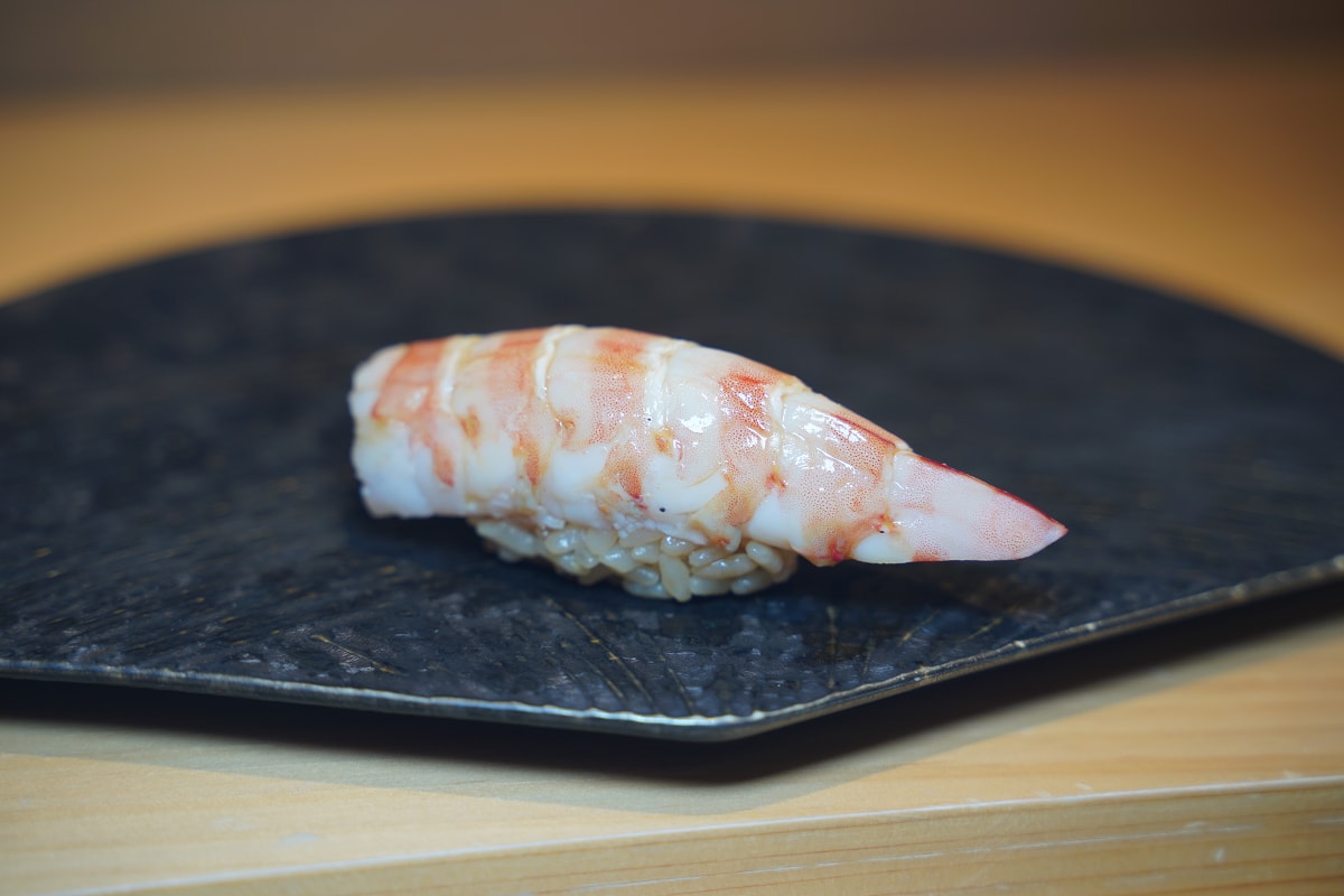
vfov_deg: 18.2
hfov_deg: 27.0
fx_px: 2800
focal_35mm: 75
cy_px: 448
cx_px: 672
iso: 100
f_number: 4
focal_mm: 75
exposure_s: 1/80
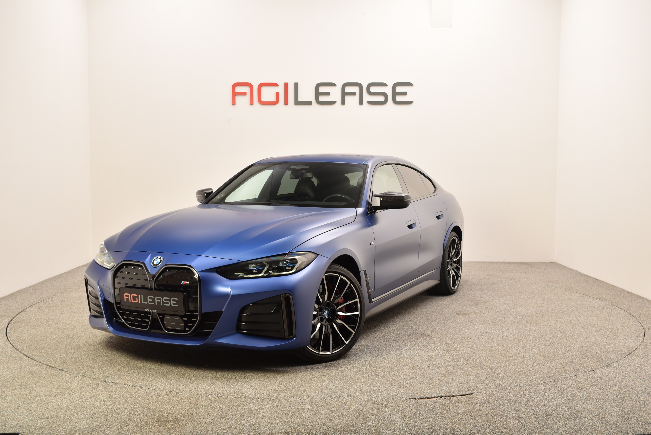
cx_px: 326
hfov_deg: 49.5
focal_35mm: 39
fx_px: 705
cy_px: 218
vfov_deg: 34.2
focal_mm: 26
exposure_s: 1/200
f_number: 7.1
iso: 100
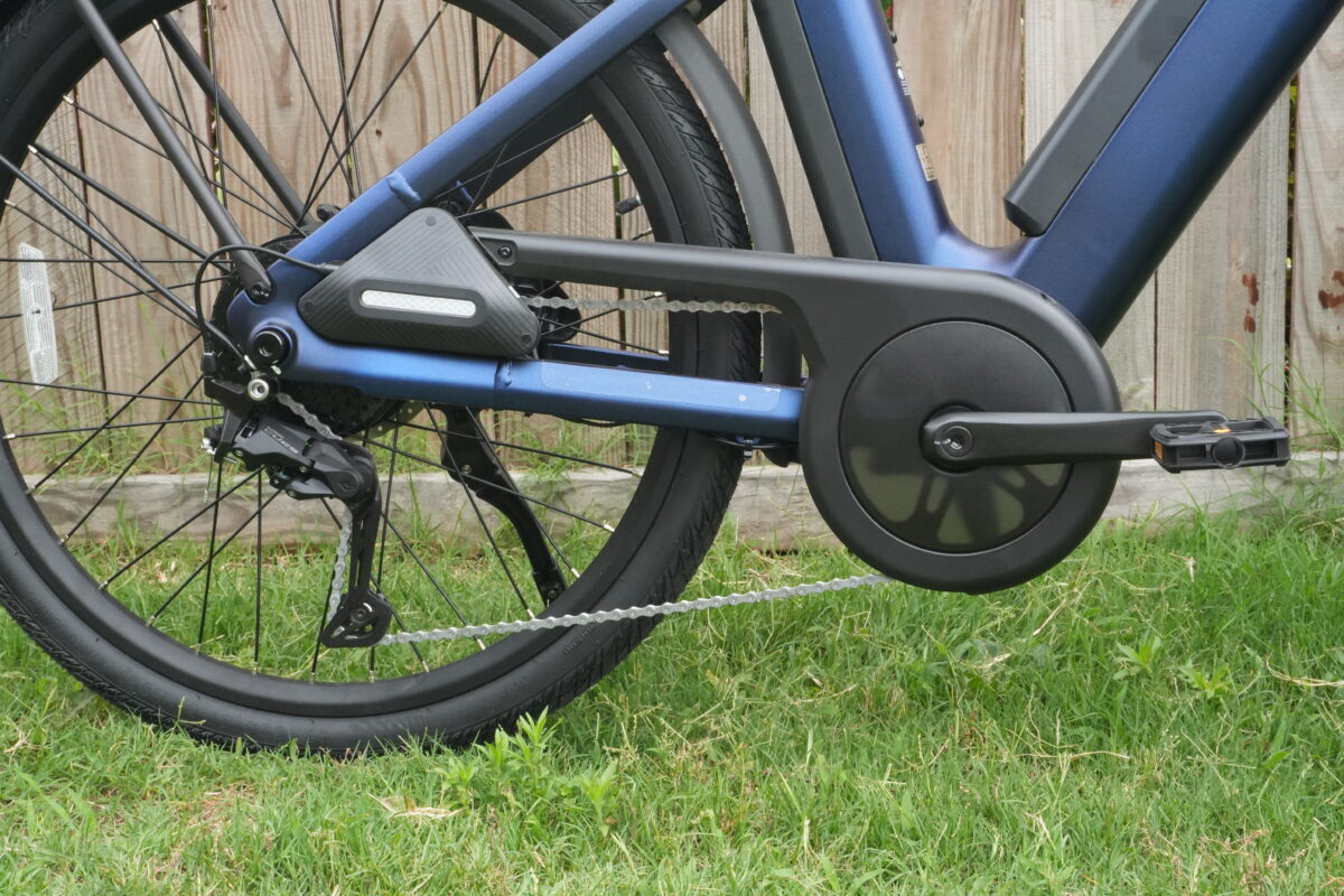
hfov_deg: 37.9
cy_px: 448
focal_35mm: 52
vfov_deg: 25.8
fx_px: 1960
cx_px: 672
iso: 2000
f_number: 16
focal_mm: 35
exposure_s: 1/125
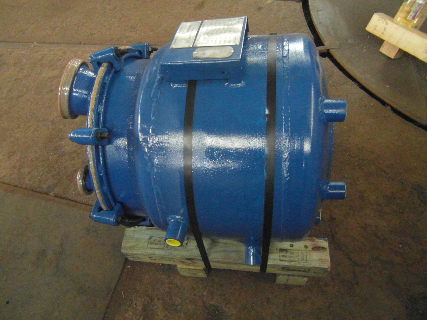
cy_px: 160
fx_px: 296
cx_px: 214
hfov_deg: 71.6
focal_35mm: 24
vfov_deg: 56.8
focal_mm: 4
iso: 800
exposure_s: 1/20
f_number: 3.2
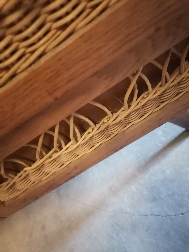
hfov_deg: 51.4
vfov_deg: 65.3
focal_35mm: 27
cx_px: 94
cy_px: 126
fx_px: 197
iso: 1600
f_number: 1.8
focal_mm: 5.3
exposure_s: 1/20
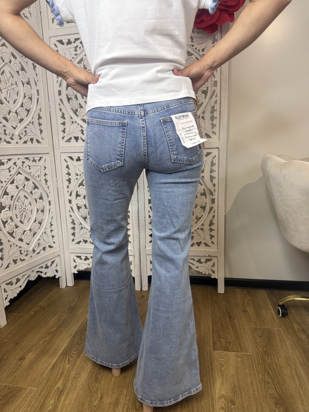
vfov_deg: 71.6
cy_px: 206
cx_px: 154
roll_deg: +2.0
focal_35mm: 24
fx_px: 286
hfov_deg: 56.8
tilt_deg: -10.2
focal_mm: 6.76
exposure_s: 1/99
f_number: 1.78
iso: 200
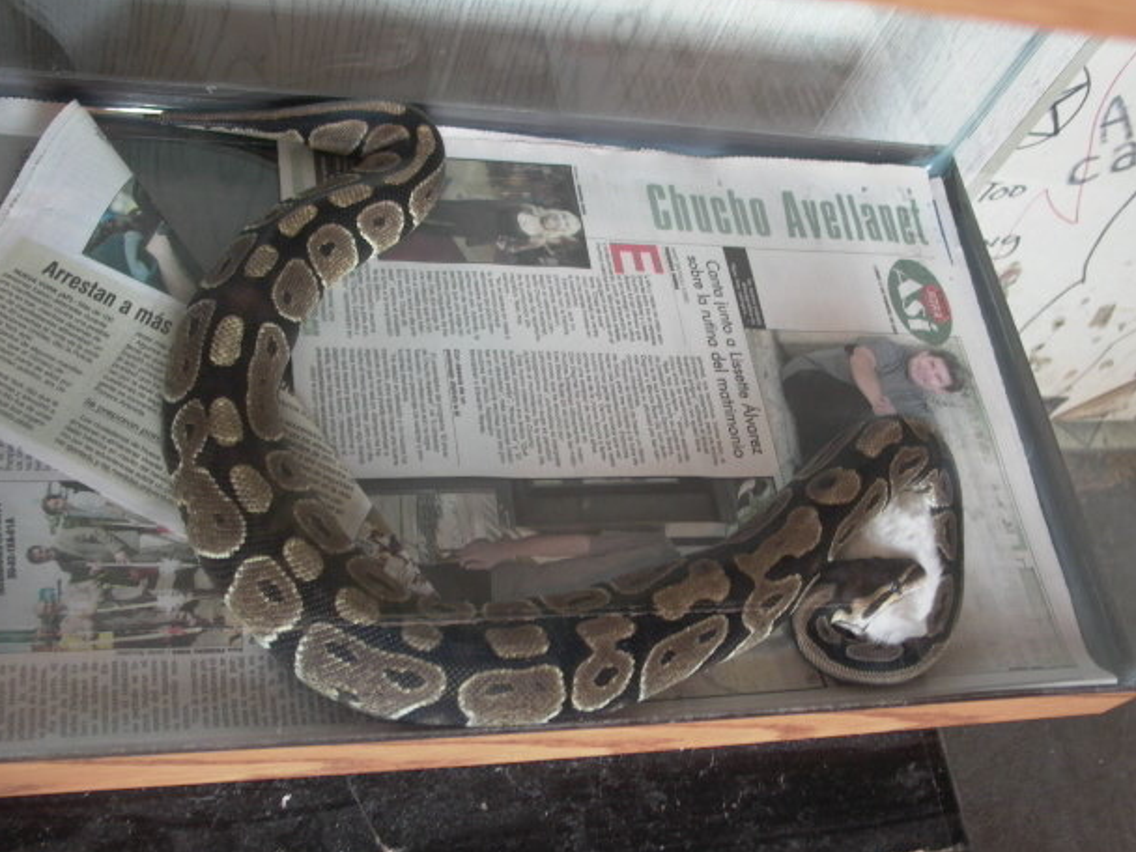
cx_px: 546
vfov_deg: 36.0
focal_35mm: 40
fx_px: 1313
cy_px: 424
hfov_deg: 46.8
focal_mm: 8.19
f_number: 2.13
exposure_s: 1/8.38
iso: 100
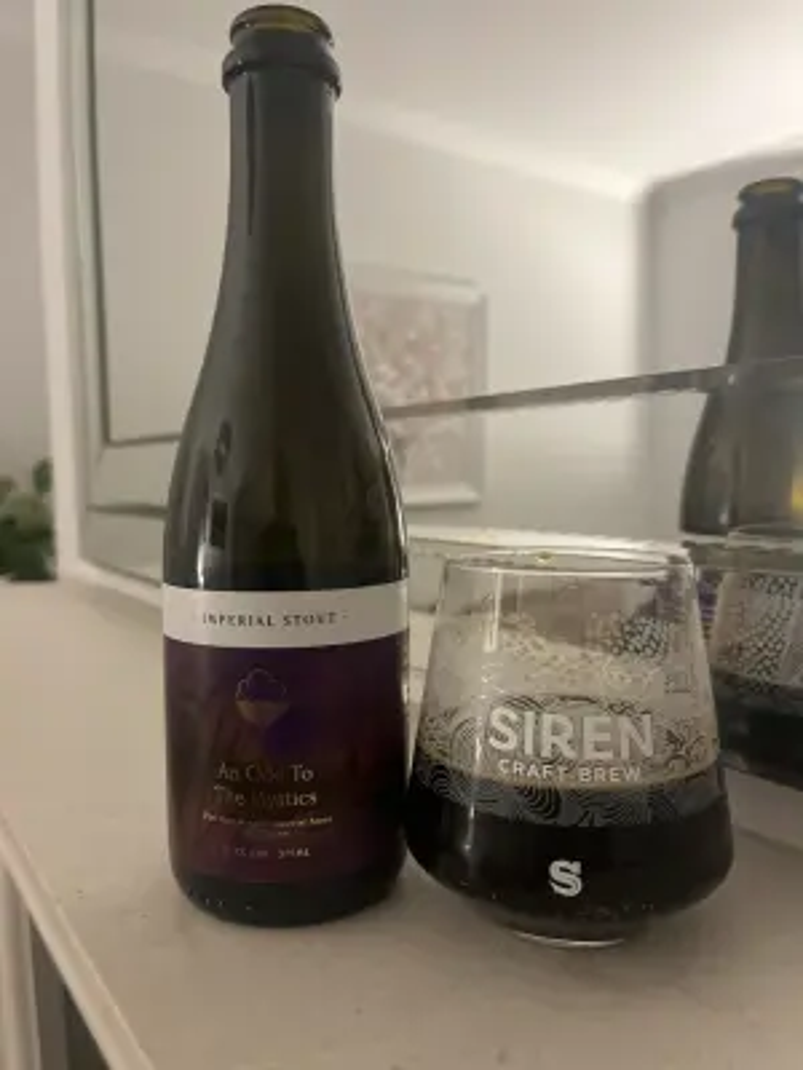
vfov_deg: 67.3
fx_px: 804
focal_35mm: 26
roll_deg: +0.8
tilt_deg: -5.1
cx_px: 402
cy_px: 535
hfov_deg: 53.1
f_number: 1.6
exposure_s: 1/25
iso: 1000
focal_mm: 5.1
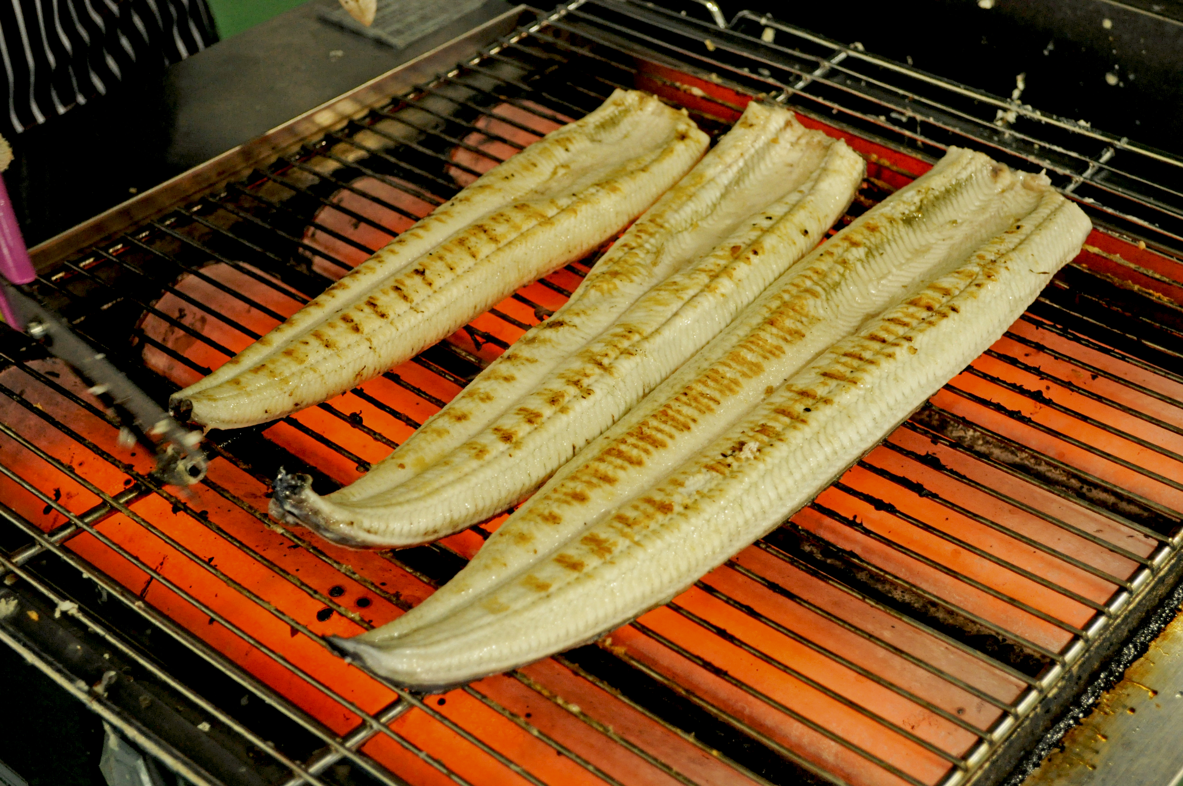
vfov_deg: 23.7
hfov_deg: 35.1
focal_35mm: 57
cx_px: 592
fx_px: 1871
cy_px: 393
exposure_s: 1/60
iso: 1250
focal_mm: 38
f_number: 5
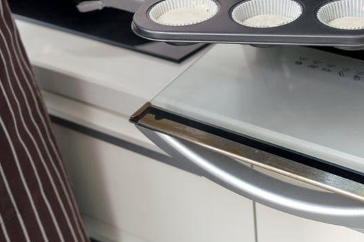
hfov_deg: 25.1
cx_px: 304
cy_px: -6
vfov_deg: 16.8
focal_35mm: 79
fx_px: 798
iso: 200
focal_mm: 35
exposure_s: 1/40
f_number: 3.2
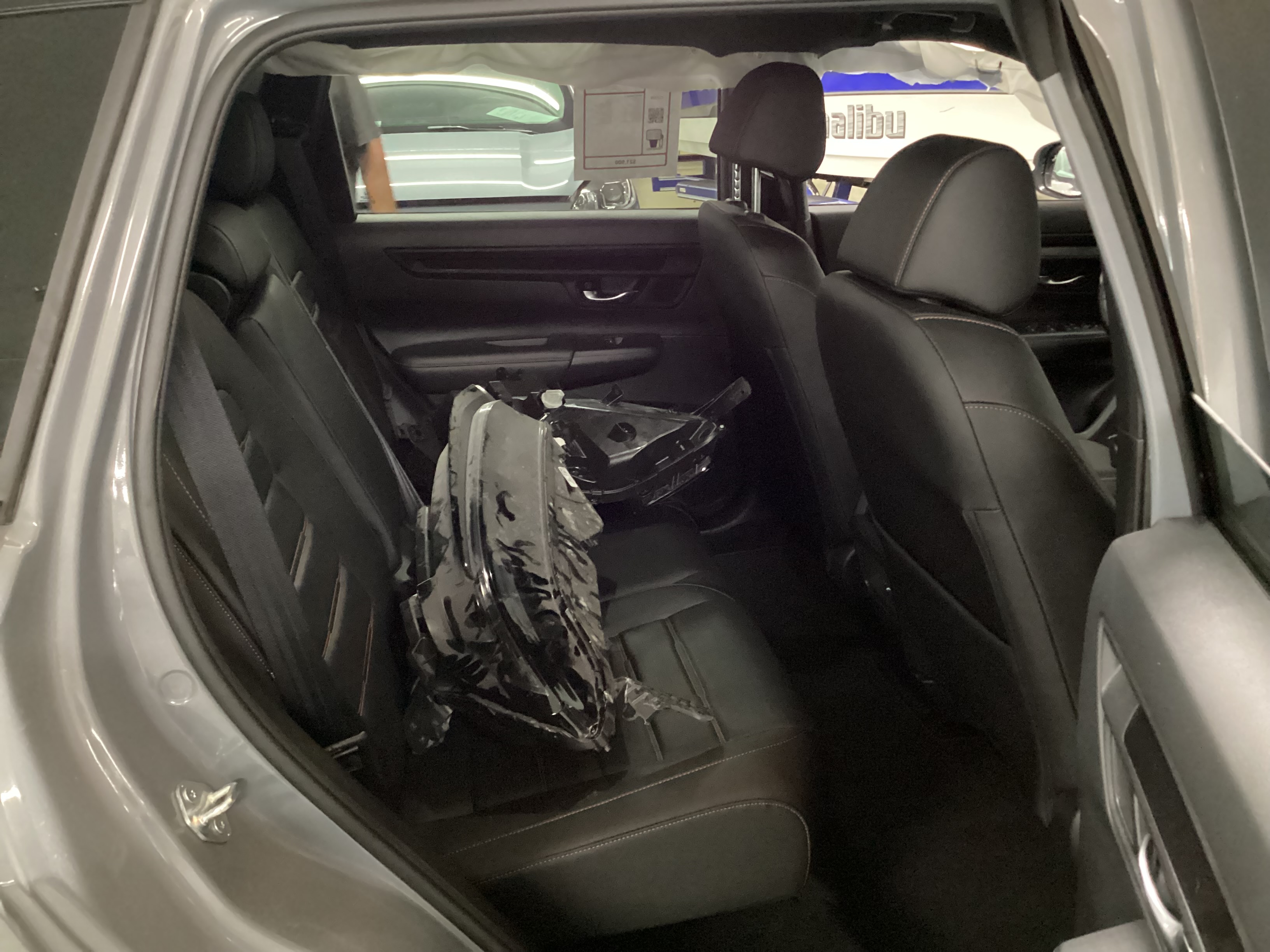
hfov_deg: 58.4
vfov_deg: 45.4
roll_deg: +1.6
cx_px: 635
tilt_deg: -23.3
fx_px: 1137
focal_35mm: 31
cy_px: 476
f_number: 2.4
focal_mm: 3.3
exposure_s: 1/17
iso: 800
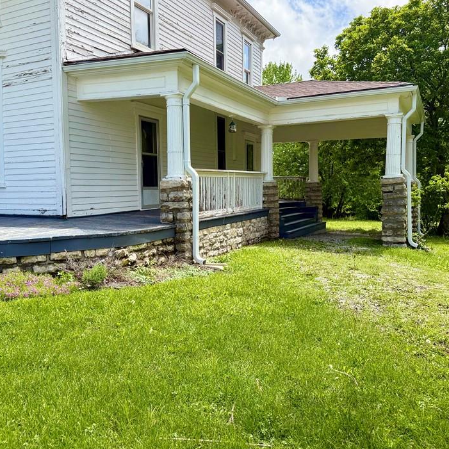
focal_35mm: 31
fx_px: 455
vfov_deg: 52.5
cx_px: 202
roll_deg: +0.5
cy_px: 204
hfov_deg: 52.4
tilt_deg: -2.5
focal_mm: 6.76
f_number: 1.78
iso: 100
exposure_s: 1/2801
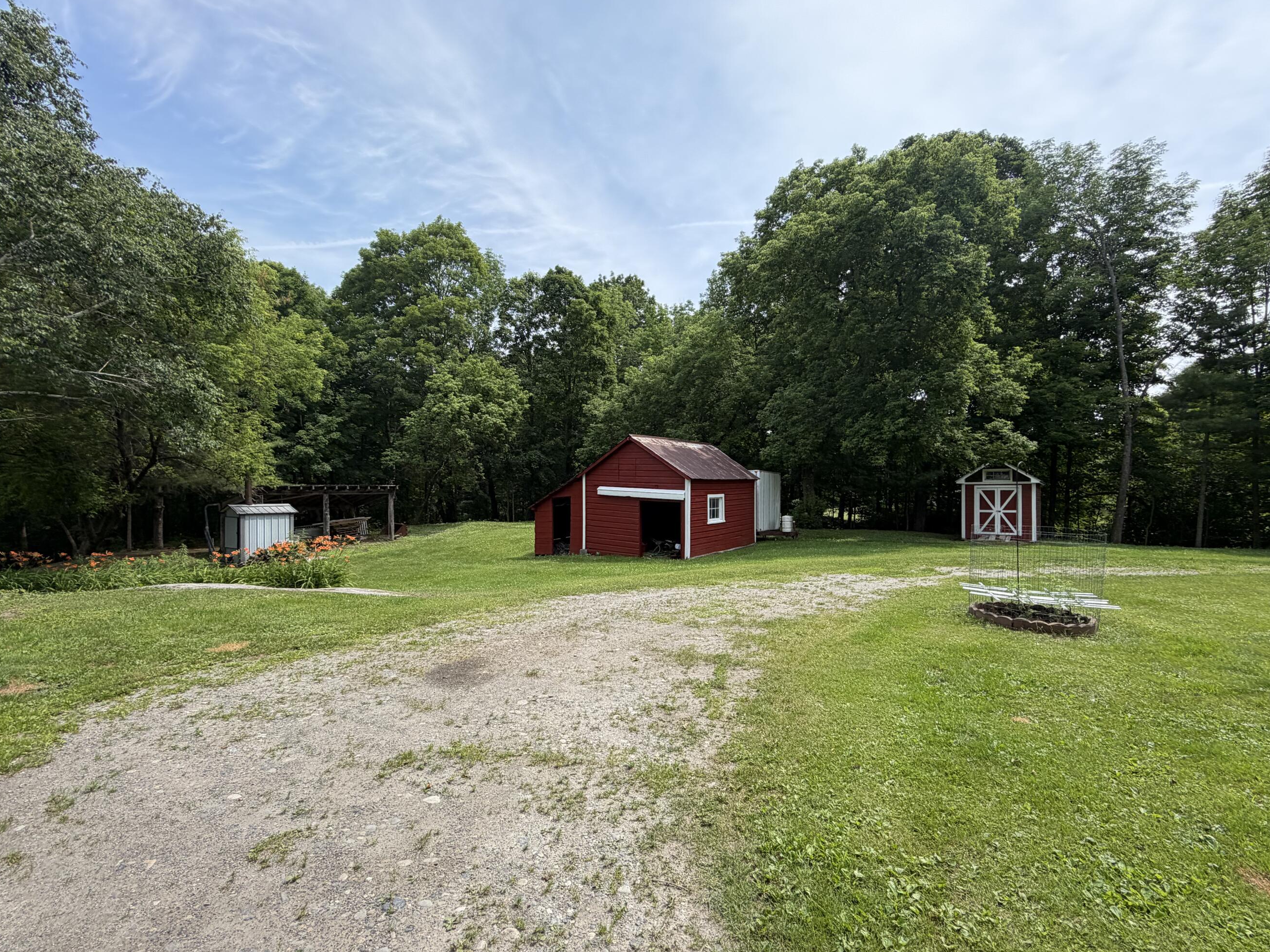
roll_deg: -2.5
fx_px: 587
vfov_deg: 78.1
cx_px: 657
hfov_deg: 94.5
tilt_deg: +1.0
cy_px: 494
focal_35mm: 16
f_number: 2.2
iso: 32
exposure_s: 1/770
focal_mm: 2.22
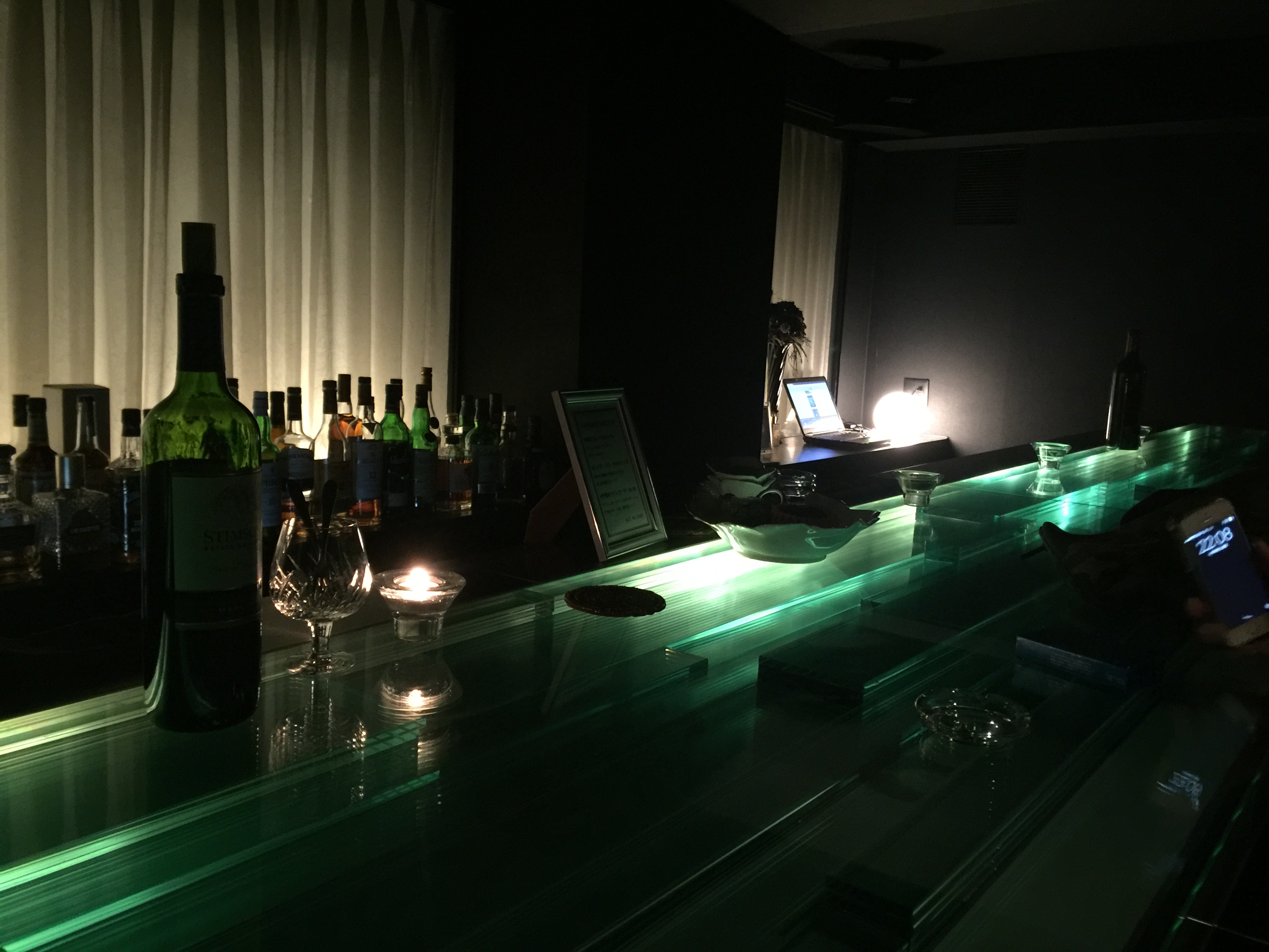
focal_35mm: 29
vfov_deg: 48.2
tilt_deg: -7.9
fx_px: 1063
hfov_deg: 61.7
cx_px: 634
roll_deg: -4.1
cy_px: 476
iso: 160
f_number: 2.2
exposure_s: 1/4
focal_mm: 4.15
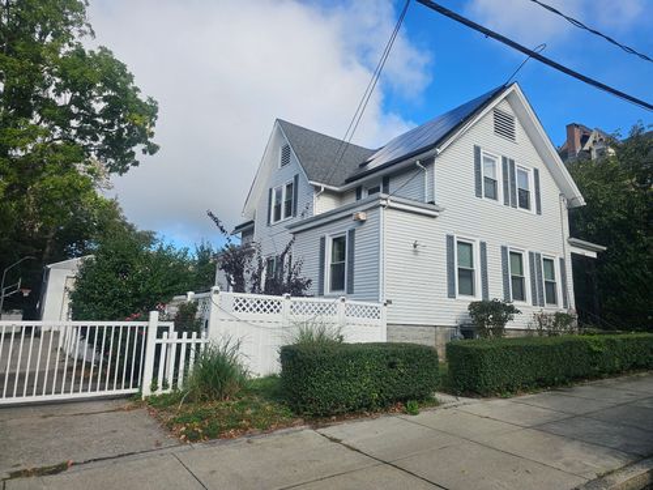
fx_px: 434
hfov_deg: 73.9
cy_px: 245
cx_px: 326
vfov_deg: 58.9
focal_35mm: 23
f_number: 1.7
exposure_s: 1/724
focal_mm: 6.3
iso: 10
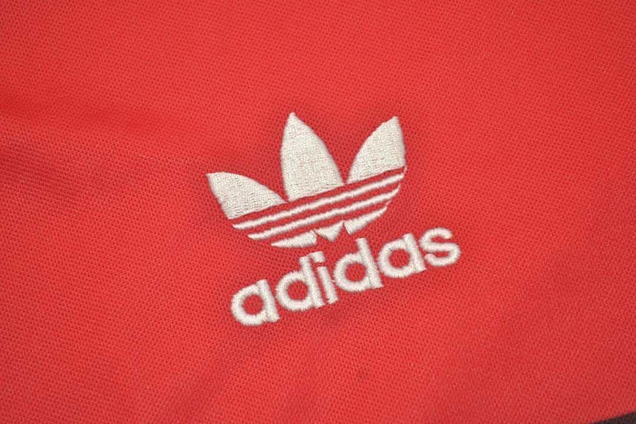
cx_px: 318
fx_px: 1457
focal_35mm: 82
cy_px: 212
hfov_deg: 24.6
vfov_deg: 16.6
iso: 200
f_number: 5.6
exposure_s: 1/60
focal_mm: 55
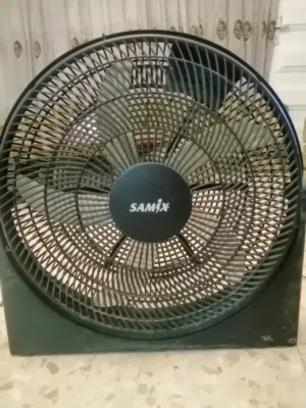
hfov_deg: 53.1
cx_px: 153
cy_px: 204
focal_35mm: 26
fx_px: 306
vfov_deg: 67.3
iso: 800
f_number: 1.8
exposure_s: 1/20
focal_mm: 3.95
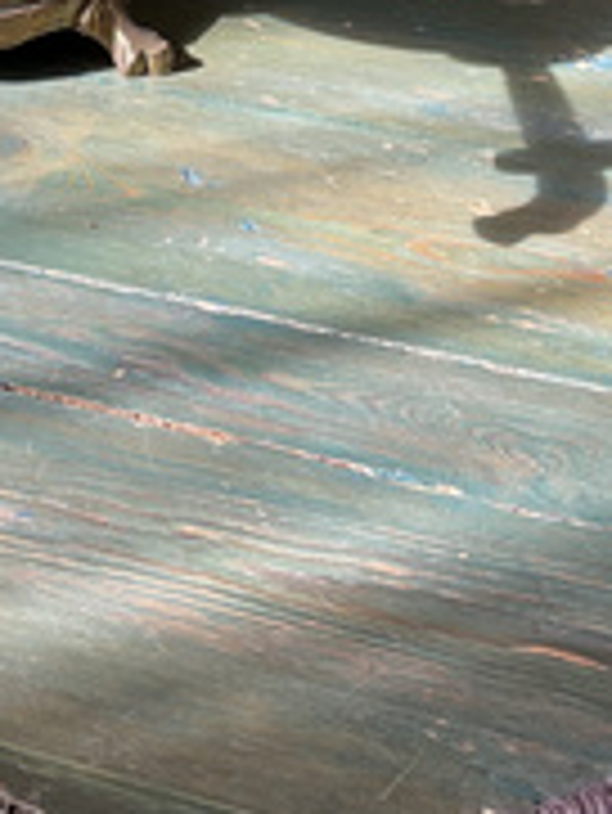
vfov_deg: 21.8
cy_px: -265
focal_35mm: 80
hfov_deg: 18.1
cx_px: 43
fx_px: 1884
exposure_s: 1/122
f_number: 1.8
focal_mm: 3
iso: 50
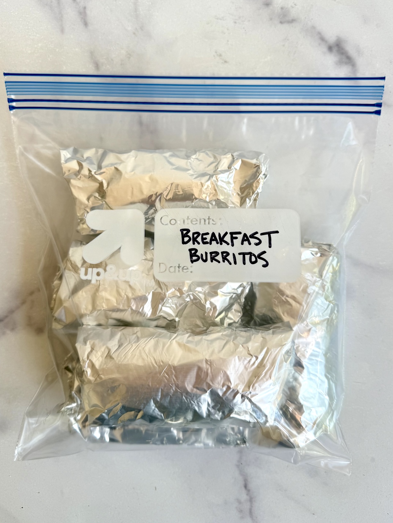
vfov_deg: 65.3
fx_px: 409
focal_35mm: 27
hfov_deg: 51.4
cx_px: 196
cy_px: 253
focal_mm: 6.76
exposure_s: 1/148
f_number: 1.78
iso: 64
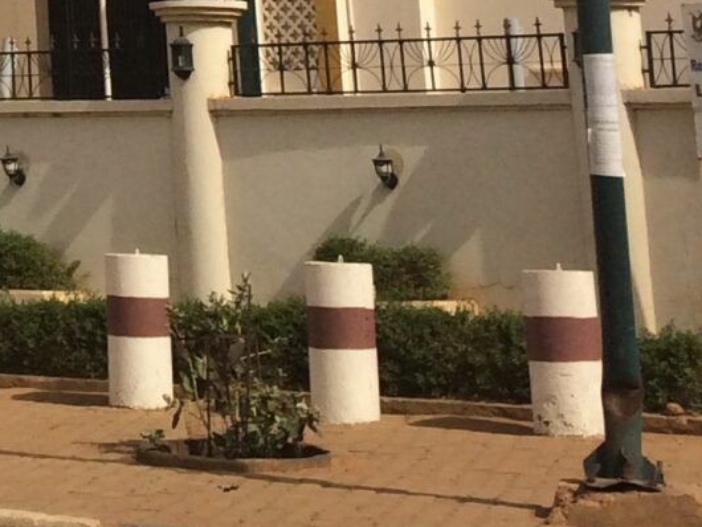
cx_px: -511
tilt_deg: +15.0
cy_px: -523
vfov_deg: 9.9
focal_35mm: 140
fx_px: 2840
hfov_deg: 12.9
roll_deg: +0.2
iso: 32
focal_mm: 4.15
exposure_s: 1/4115
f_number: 2.2
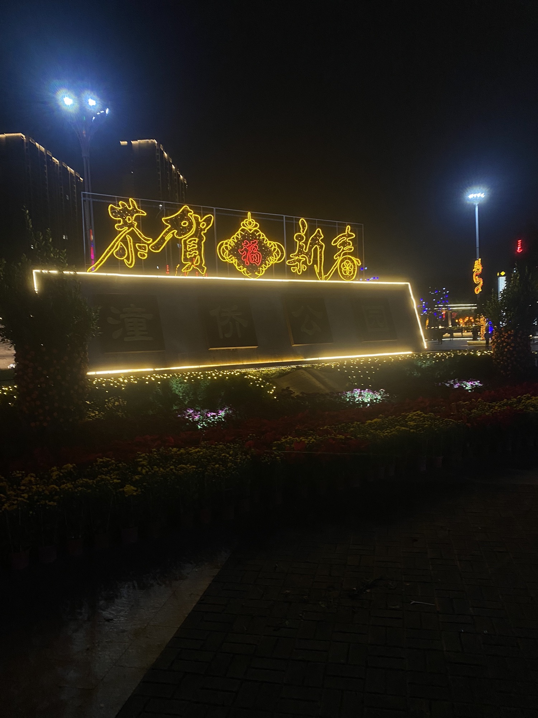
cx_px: 269
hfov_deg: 53.1
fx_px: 539
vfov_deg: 67.3
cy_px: 359
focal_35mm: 26
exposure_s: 1/50
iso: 125
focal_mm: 4.25
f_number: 1.8
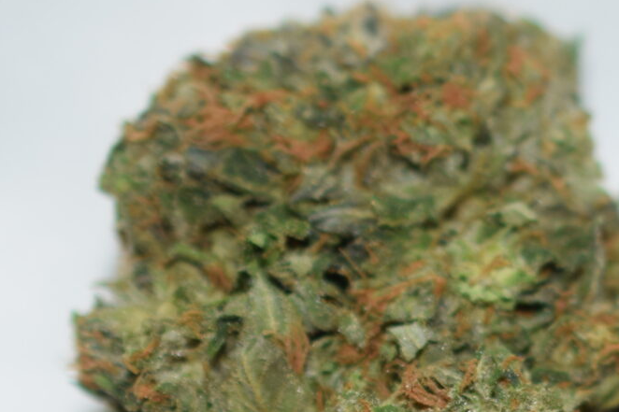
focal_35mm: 232
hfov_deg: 8.7
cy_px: 524
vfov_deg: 5.9
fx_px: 3988
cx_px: 956
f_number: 3
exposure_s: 1/60
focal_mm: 40
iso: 100
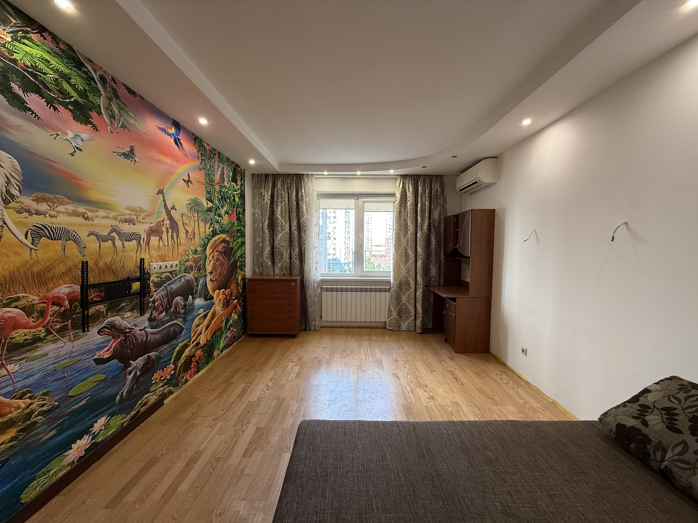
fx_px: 282
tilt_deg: -2.6
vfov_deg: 85.7
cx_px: 349
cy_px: 262
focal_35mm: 14
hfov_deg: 102.1
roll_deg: -0.9
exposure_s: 1/99
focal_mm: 2.22
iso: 125
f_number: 2.2
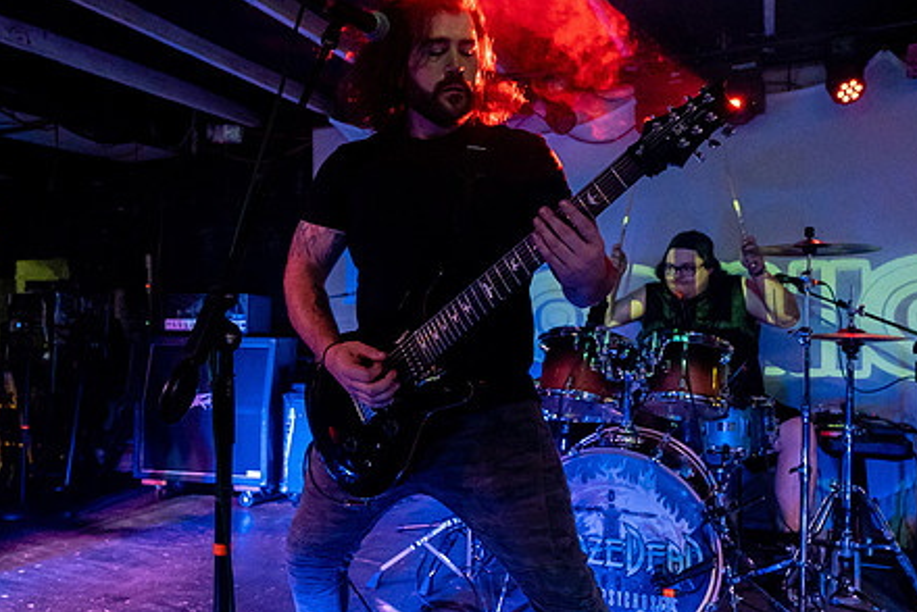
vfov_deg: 48.0
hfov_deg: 67.3
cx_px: 426
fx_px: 688
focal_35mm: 27
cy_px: 302
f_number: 2.8
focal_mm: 14
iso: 3200
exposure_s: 1/200
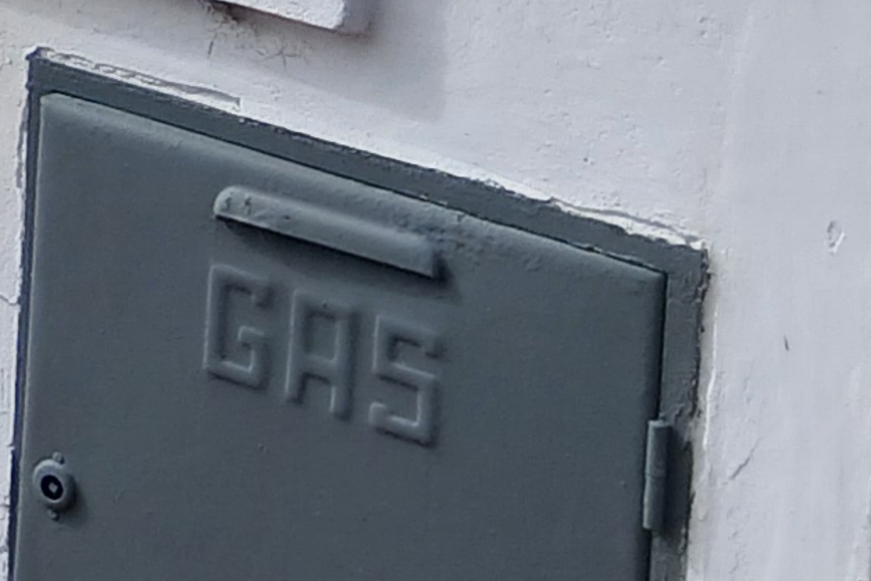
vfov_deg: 7.3
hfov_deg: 9.2
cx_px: -1806
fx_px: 4258
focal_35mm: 176
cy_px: -846
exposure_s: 1/984
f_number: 1.8
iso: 20
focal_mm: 3.98
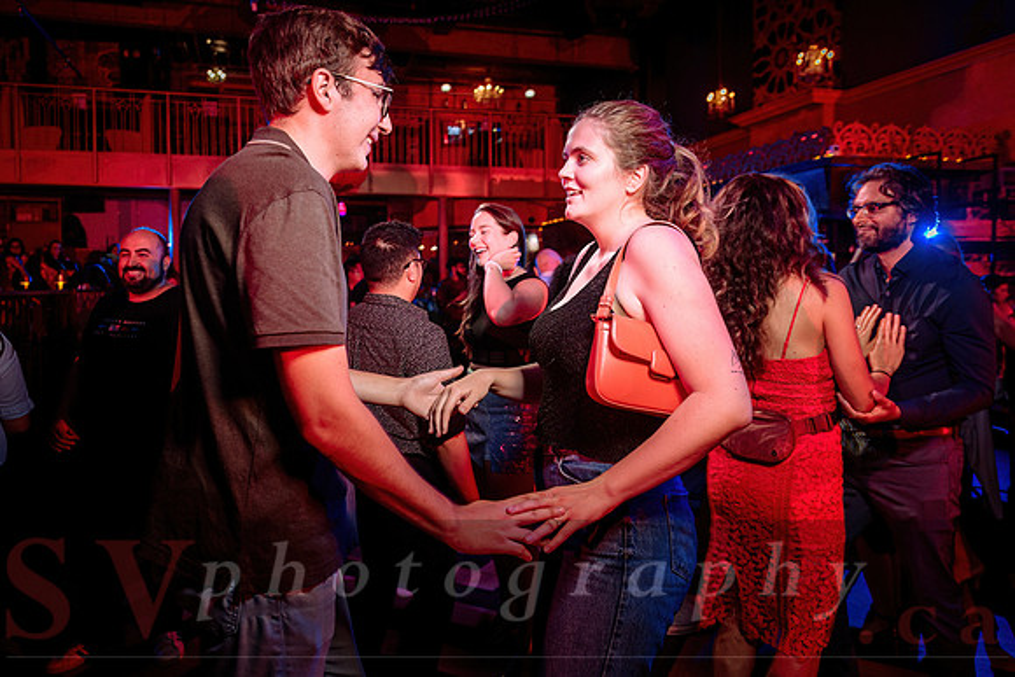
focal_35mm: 26
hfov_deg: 69.0
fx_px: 737
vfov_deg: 49.3
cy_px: 309
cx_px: 463
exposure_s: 1/80
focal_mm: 24
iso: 800
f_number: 2.8
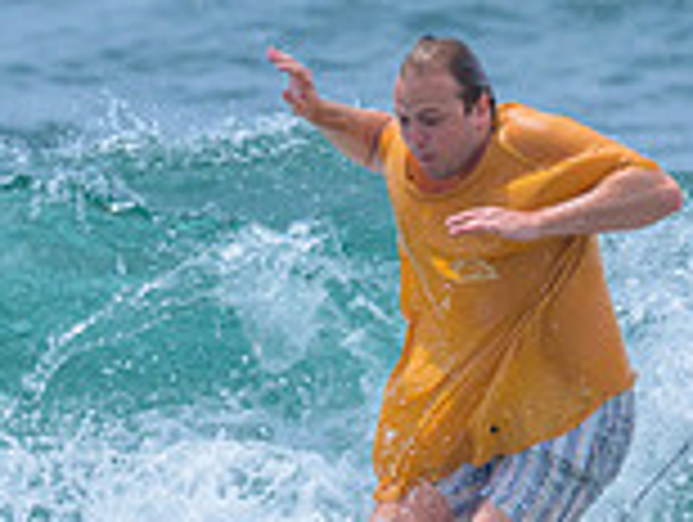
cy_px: 542
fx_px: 79863
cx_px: 342
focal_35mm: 3983
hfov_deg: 0.5
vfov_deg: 0.4
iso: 280
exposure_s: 1/3200
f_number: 6.3
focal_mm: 800
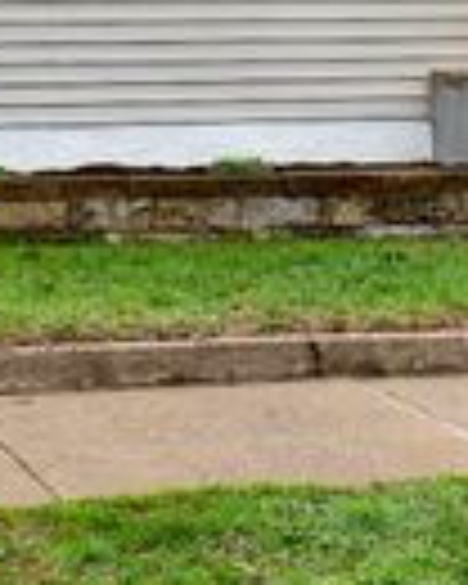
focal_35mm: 125
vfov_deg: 14.9
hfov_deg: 12.4
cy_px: -124
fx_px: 2161
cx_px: 194
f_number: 9
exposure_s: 1/125
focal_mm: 23
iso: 400
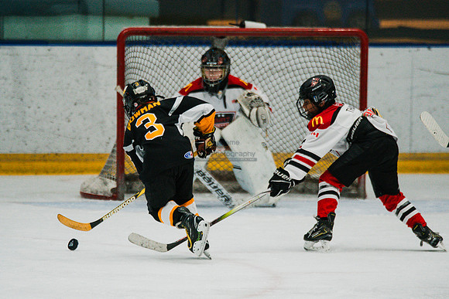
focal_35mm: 452
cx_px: 198
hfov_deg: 4.6
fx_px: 5638
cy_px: 174
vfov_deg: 3.0
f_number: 3.2
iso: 3200
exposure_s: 1/2000
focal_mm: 300
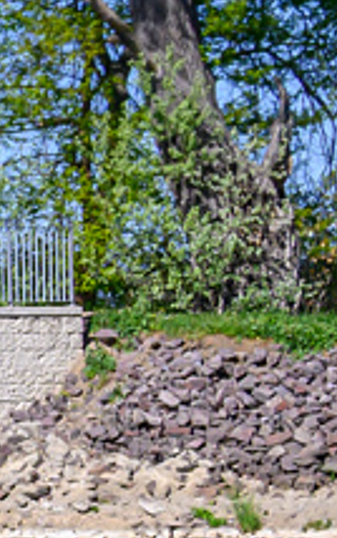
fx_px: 2707
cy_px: 691
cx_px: -1152
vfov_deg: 11.1
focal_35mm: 184
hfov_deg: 5.8
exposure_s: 1/640
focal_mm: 21.5
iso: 200
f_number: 8
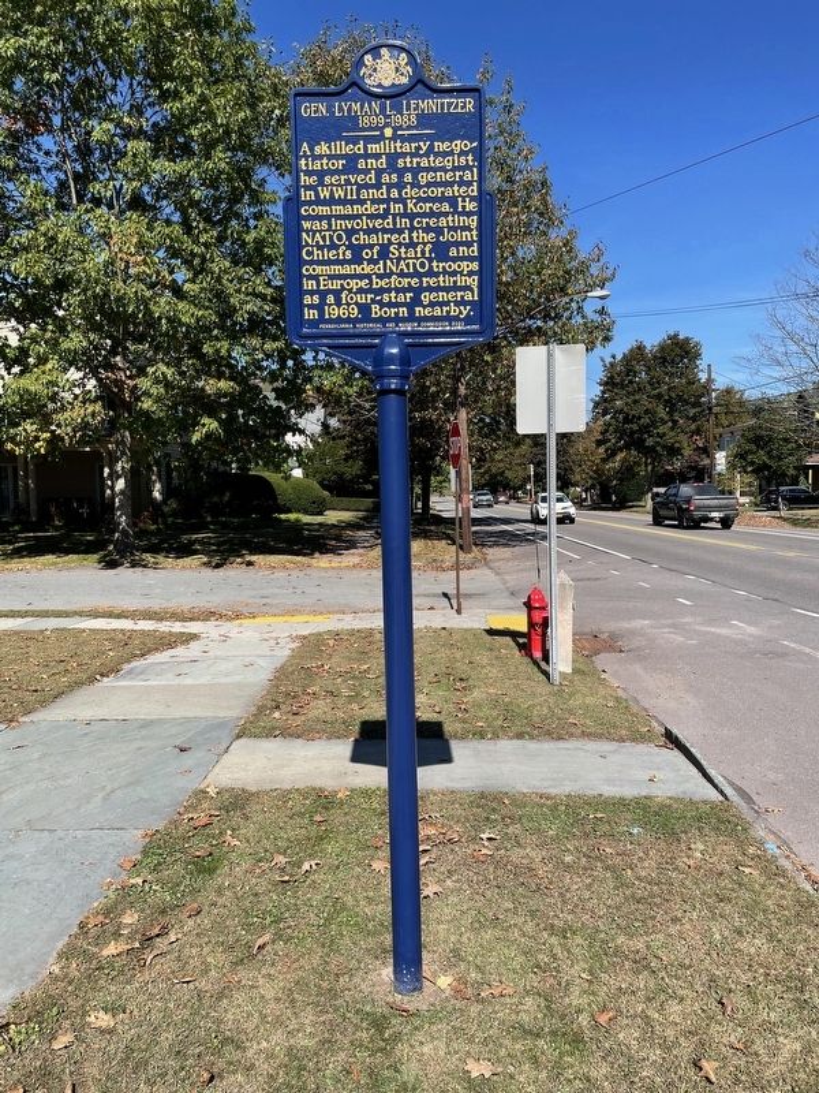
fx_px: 820
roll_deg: +1.2
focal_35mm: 26
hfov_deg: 53.1
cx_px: 410
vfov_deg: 67.3
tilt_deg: -5.3
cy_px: 546
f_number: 1.6
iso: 32
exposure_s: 1/2817
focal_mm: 4.2
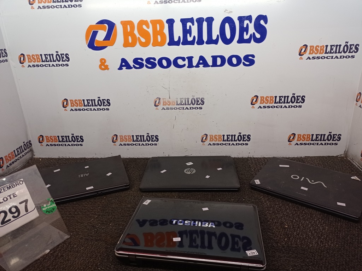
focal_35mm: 28
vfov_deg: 49.7
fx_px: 293
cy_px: 136
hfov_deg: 63.5
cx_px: 181
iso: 120
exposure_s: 1/60
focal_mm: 4.7
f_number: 1.79
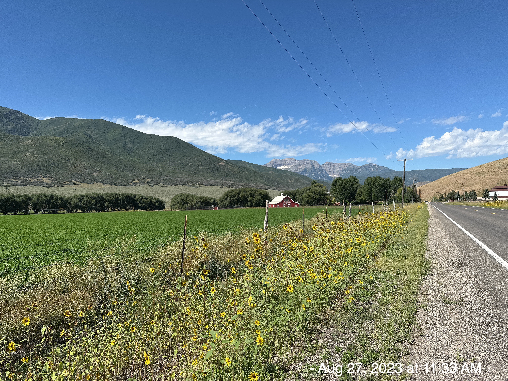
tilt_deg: +0.8
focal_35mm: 24
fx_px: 352
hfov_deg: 71.6
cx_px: 254
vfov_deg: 56.8
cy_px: 190
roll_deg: -0.2
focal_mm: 6.86
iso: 80
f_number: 1.78
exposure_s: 1/5000
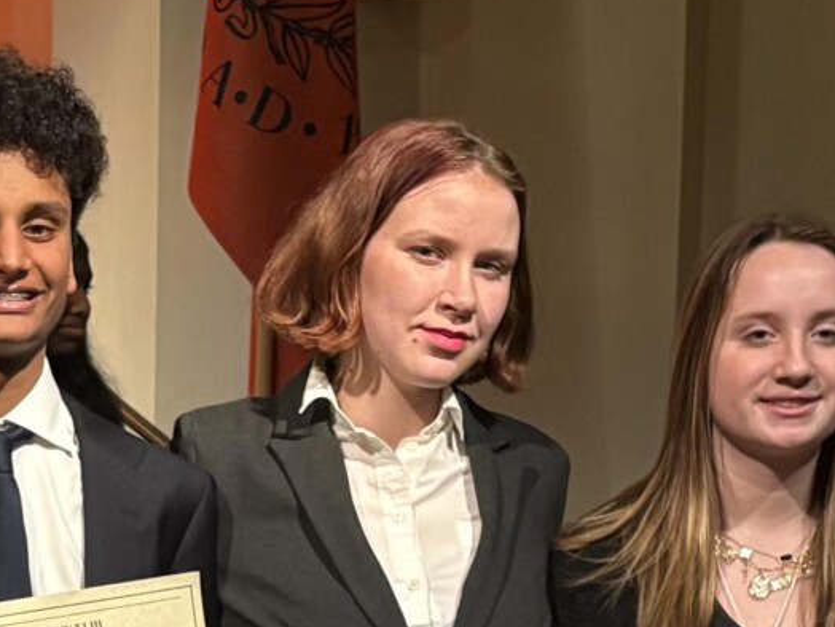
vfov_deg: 11.0
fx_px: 3063
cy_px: 1050
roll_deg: +0.7
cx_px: -56
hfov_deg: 15.2
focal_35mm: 127
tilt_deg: -9.8
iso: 160
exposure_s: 1/60
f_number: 1.6
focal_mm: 5.96
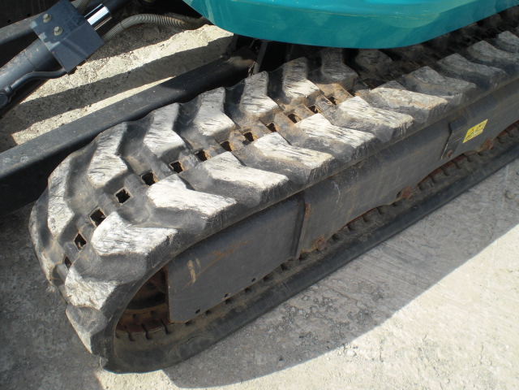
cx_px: 260
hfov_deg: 49.0
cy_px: 195
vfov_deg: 37.7
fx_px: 570
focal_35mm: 38
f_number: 5.6
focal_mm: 6.3
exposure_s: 1/200
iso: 64
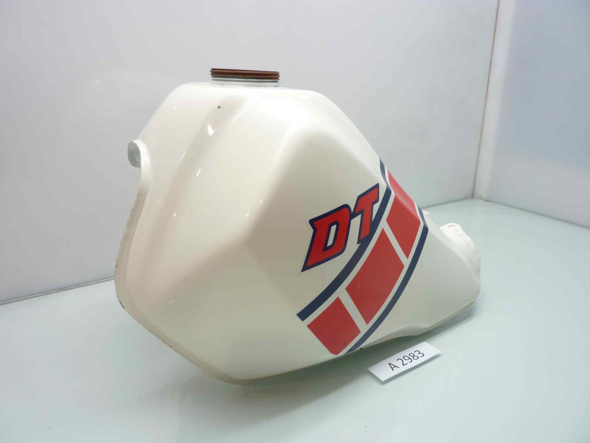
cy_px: 222
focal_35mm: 25
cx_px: 295
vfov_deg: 54.9
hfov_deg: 69.4
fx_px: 426
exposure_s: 1/15
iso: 80
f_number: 3.3
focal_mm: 4.1
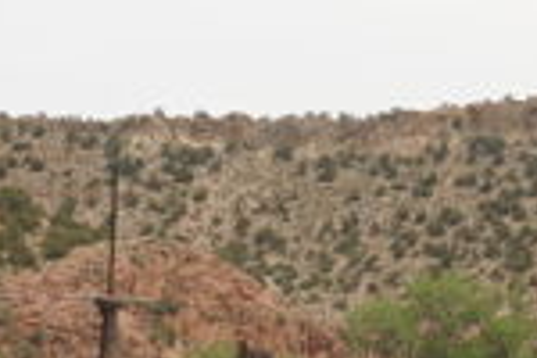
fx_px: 2789
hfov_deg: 10.8
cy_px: 118
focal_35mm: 187
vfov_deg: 7.3
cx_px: 619
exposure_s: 1/400
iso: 200
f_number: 9
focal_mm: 35
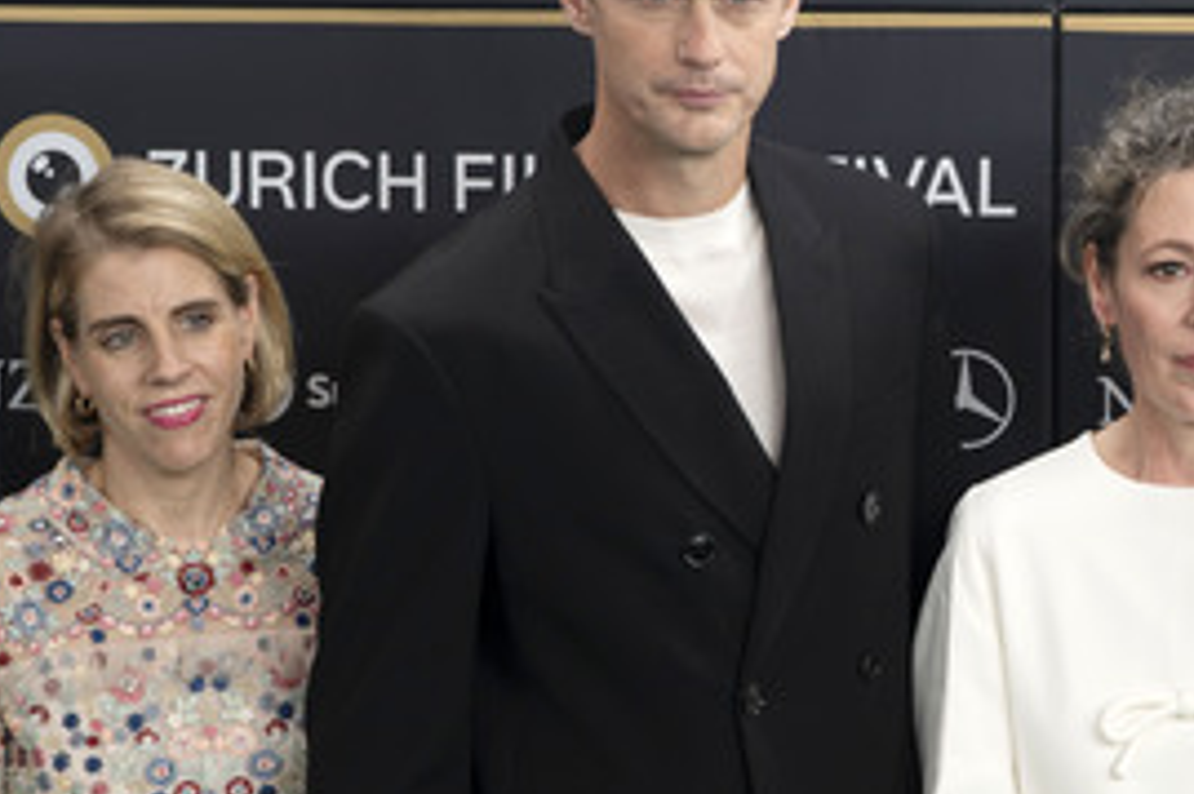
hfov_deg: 13.0
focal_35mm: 158
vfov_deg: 8.7
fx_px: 5237
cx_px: 934
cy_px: 457
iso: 400
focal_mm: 92
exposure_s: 1/200
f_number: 4.5
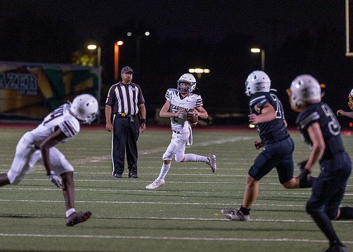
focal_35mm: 297
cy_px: 113
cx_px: 176
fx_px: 2975
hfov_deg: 6.8
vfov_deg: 4.8
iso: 2500
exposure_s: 1/1000
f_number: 2.8
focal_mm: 200
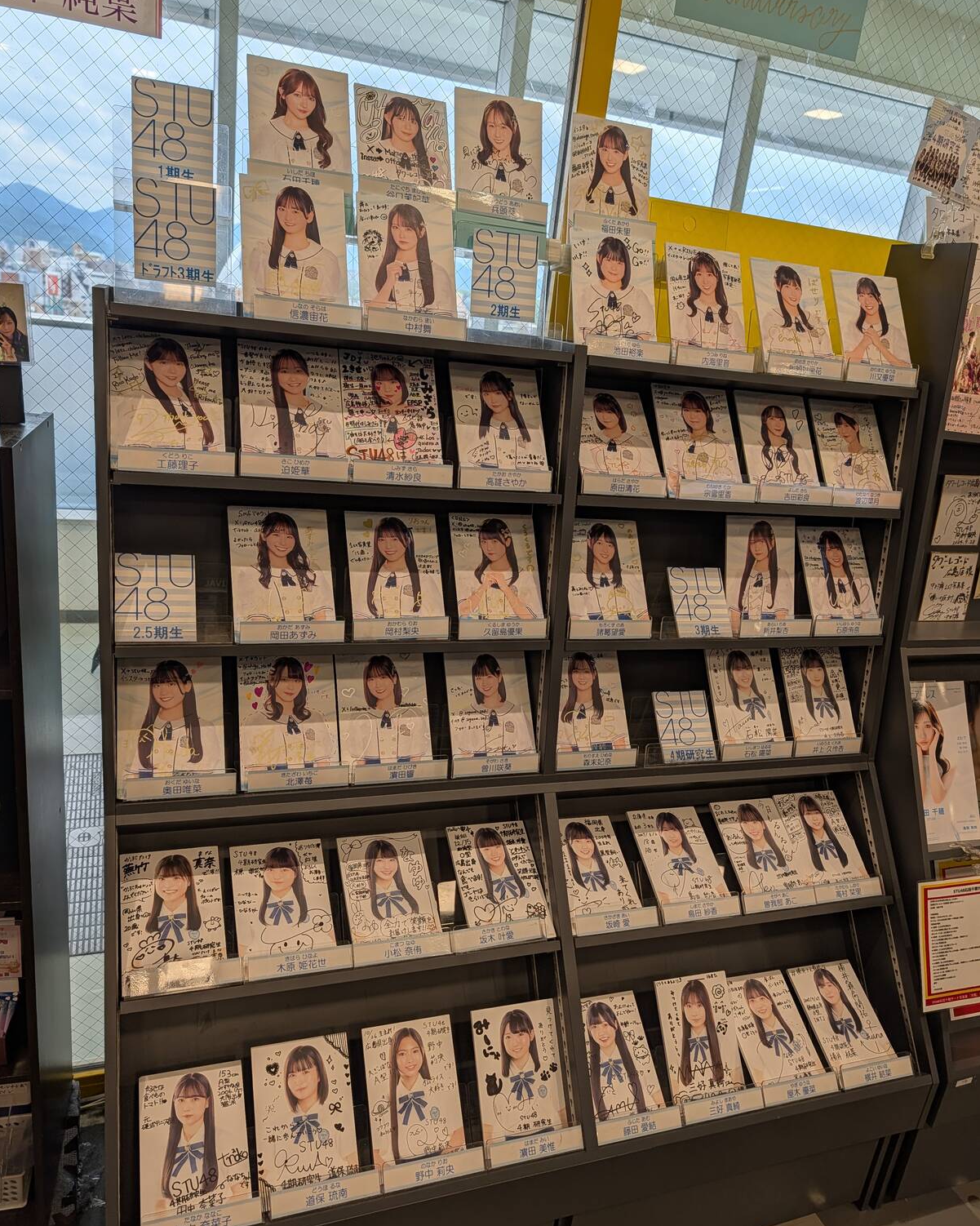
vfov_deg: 68.1
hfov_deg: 56.8
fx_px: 907
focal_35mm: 25
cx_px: 489
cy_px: 630
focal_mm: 6.9
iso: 19
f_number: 1.68
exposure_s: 1/260
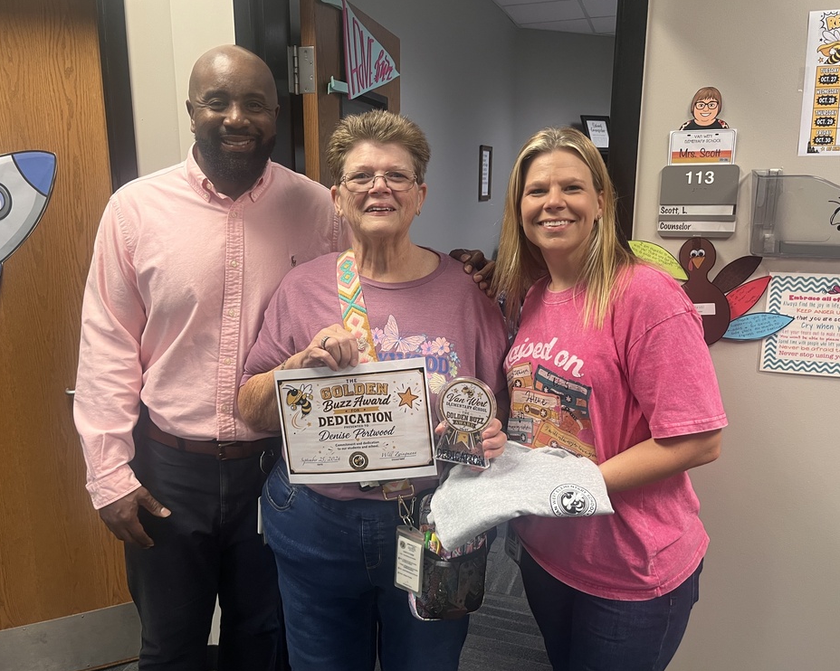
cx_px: 393
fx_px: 696
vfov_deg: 51.5
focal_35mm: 28
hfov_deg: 62.2
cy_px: 342
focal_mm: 5.1
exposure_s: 1/60
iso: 125
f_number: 1.6
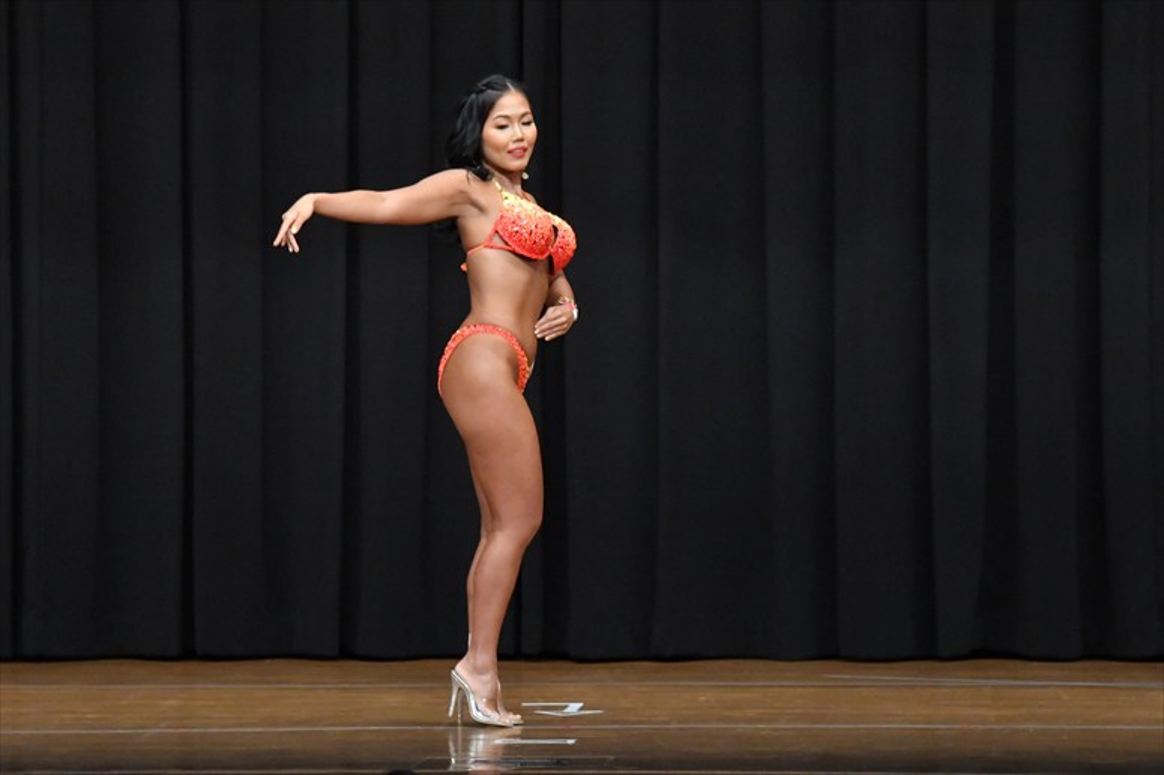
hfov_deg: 8.6
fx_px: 7756
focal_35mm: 240
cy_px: 388
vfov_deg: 5.7
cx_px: 582
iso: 8000
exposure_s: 1/400
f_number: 5.6
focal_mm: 160
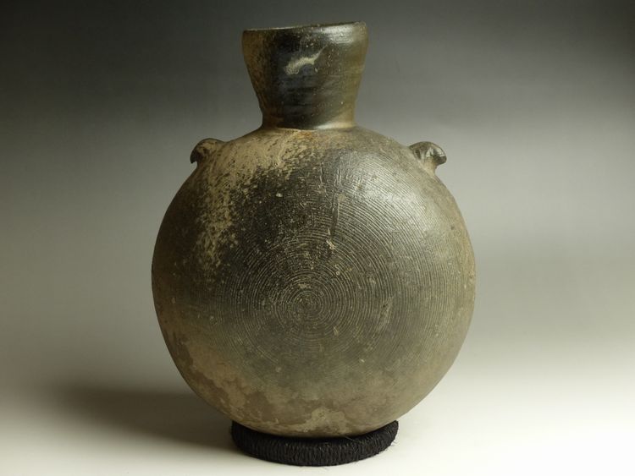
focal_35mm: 69
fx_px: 1266
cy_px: 238
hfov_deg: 28.2
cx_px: 318
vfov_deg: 21.3
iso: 200
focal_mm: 12.5
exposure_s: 1/40
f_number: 3.2
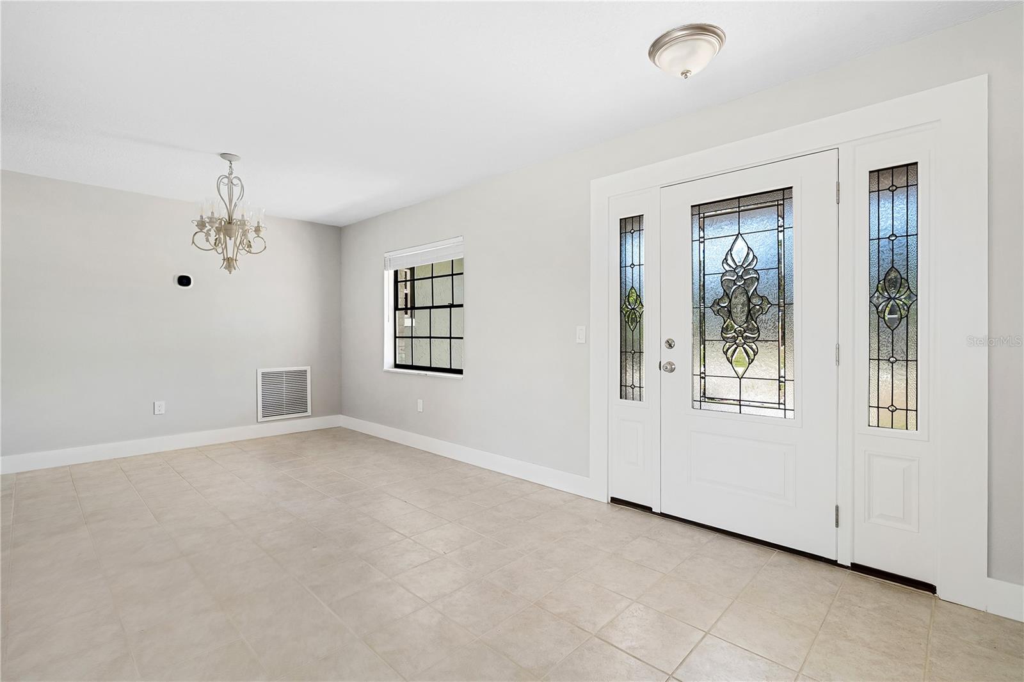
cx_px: 512
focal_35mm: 16
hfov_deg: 96.7
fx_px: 455
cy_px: 341
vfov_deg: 73.7
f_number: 8
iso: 400
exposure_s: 1/20
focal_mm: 16
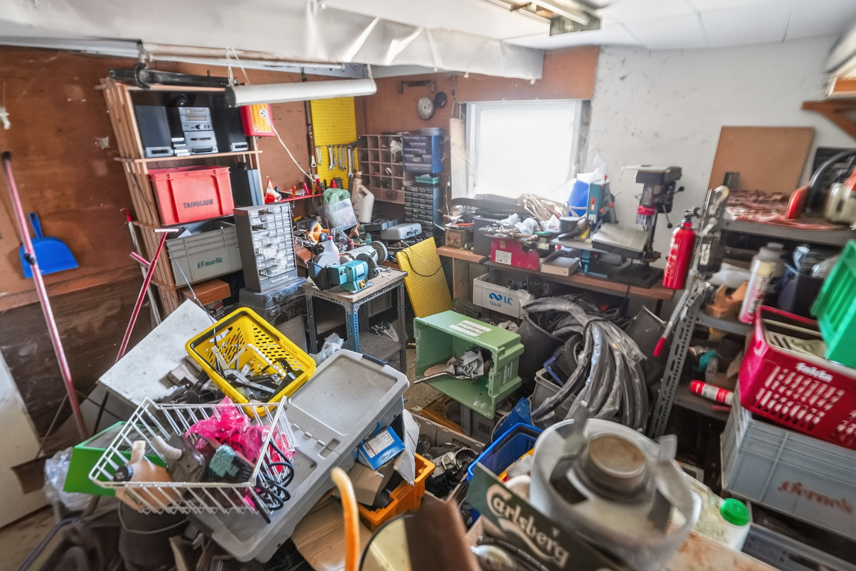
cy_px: 286
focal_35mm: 16
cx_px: 428
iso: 1250
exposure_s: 1/1.67
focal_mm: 16
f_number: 8
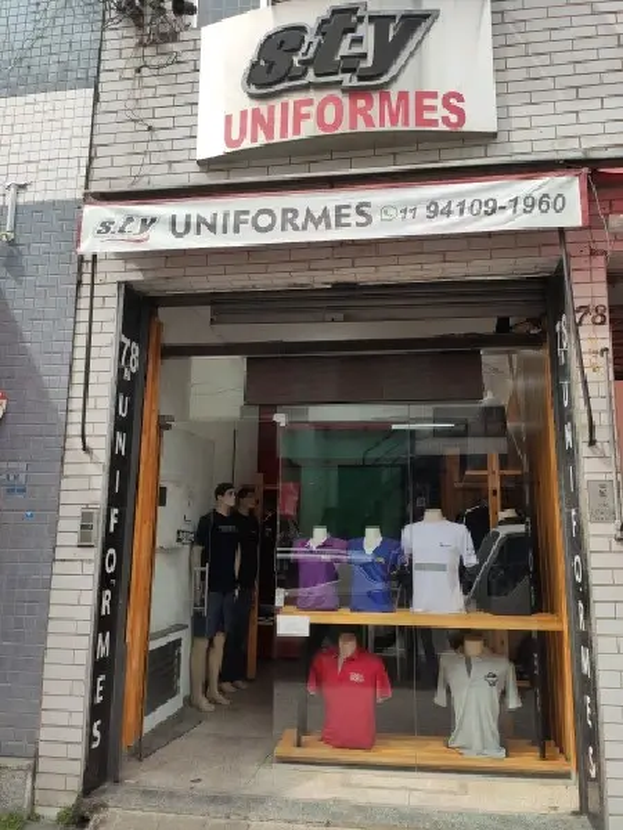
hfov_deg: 53.1
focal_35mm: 26
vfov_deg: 67.3
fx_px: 624
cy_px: 415
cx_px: 312
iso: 112
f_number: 1.75
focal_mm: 4.77
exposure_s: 1/909
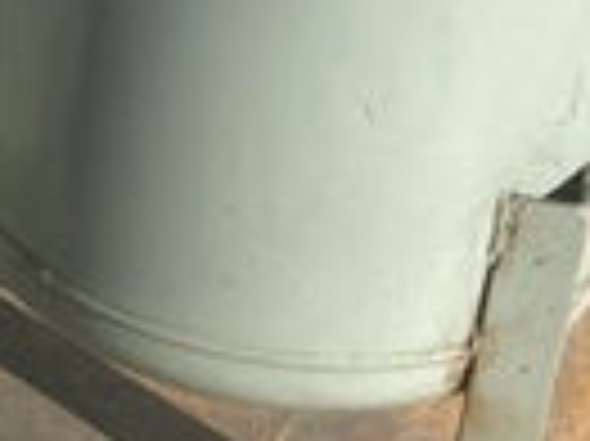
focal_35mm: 137
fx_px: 2333
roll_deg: +0.4
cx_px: -365
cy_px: 54
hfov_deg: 13.4
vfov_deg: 10.8
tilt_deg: -33.4
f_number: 1.8
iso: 20
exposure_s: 1/873
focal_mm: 3.99
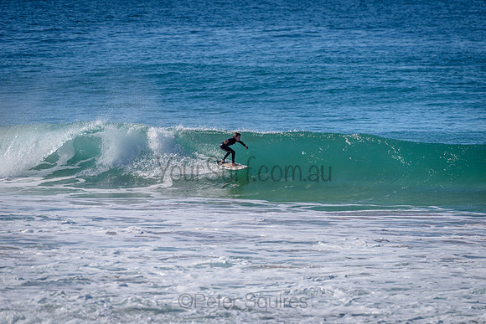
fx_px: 6751
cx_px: 243
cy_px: 162
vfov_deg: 2.8
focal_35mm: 500
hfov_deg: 4.1
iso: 160
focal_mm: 500
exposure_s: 1/2000
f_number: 5.6
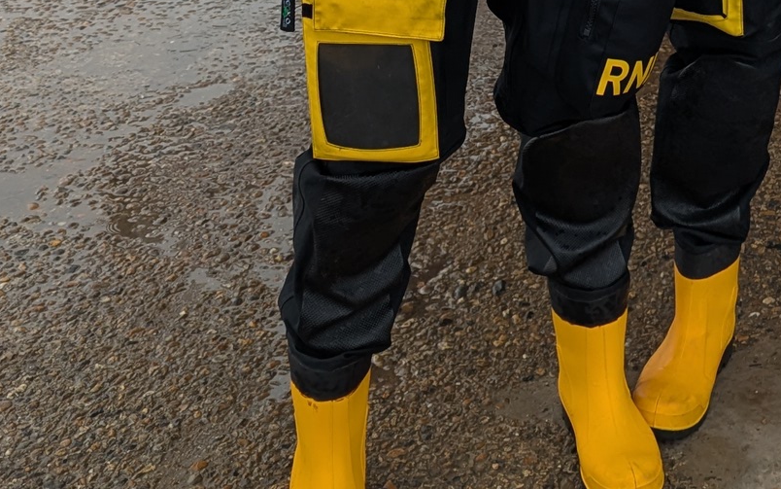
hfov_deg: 24.7
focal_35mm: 81
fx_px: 1725
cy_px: -475
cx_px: 709
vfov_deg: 13.8
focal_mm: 6.81
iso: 44
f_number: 1.85
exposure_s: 1/321
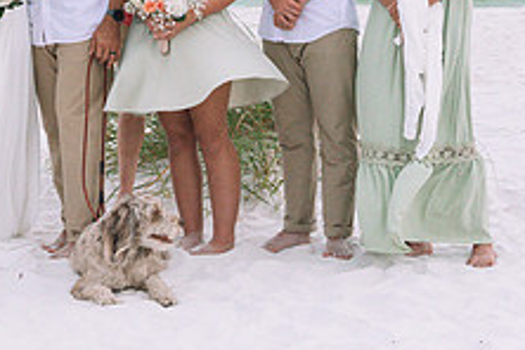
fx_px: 2669
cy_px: -25
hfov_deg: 11.1
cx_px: 12
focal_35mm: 183
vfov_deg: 7.5
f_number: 7.1
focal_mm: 70
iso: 2500
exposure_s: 1/2000
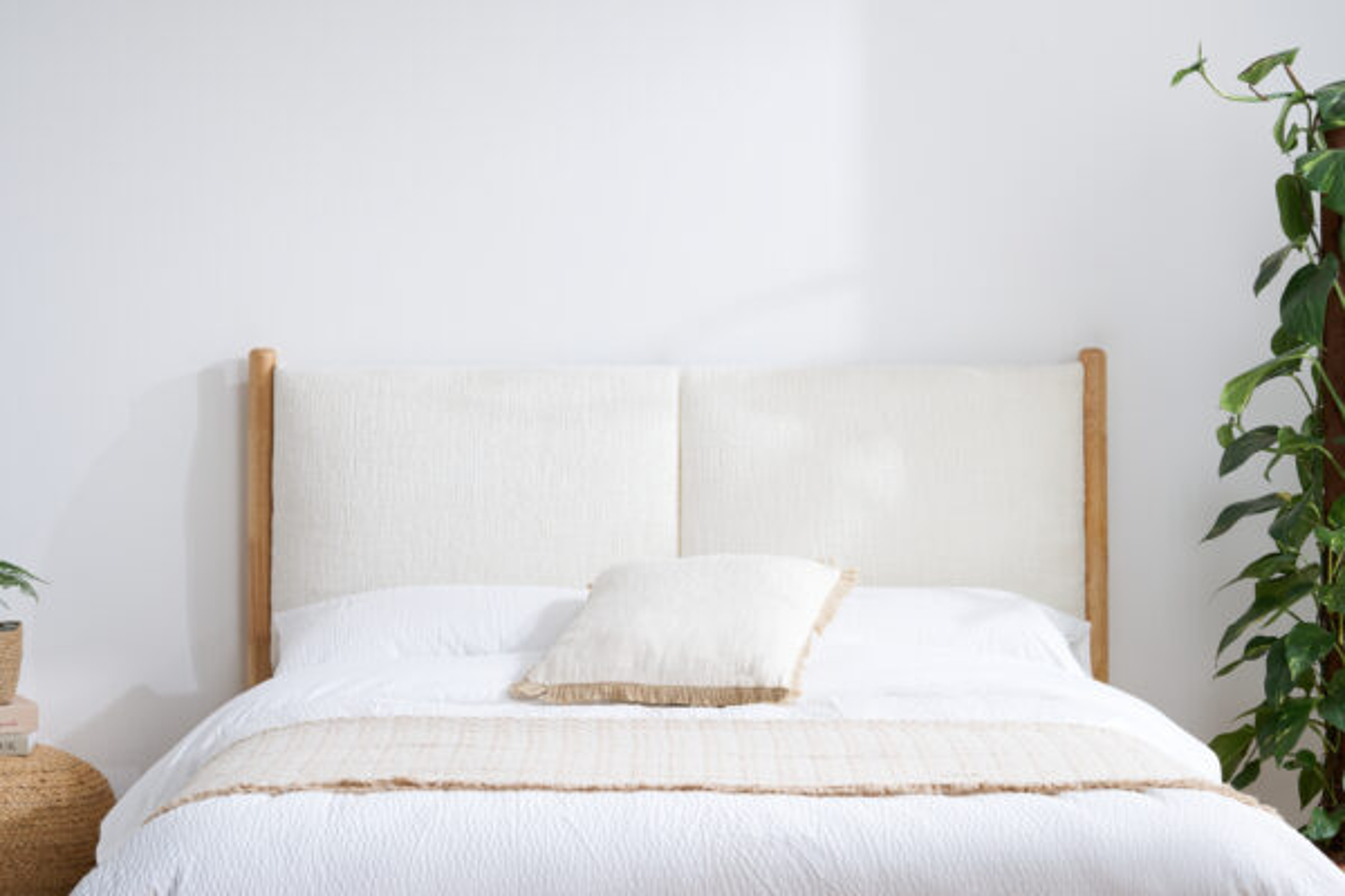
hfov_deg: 22.6
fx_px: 3362
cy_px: 448
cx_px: 672
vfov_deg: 15.2
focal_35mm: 90
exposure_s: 1/125
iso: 100
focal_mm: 90
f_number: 11
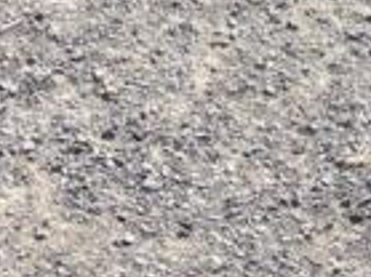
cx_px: 246
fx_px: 2056
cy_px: -669
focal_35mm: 192
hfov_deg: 10.3
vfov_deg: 6.7
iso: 50
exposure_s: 1/3623
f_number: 1.6
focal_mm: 5.96
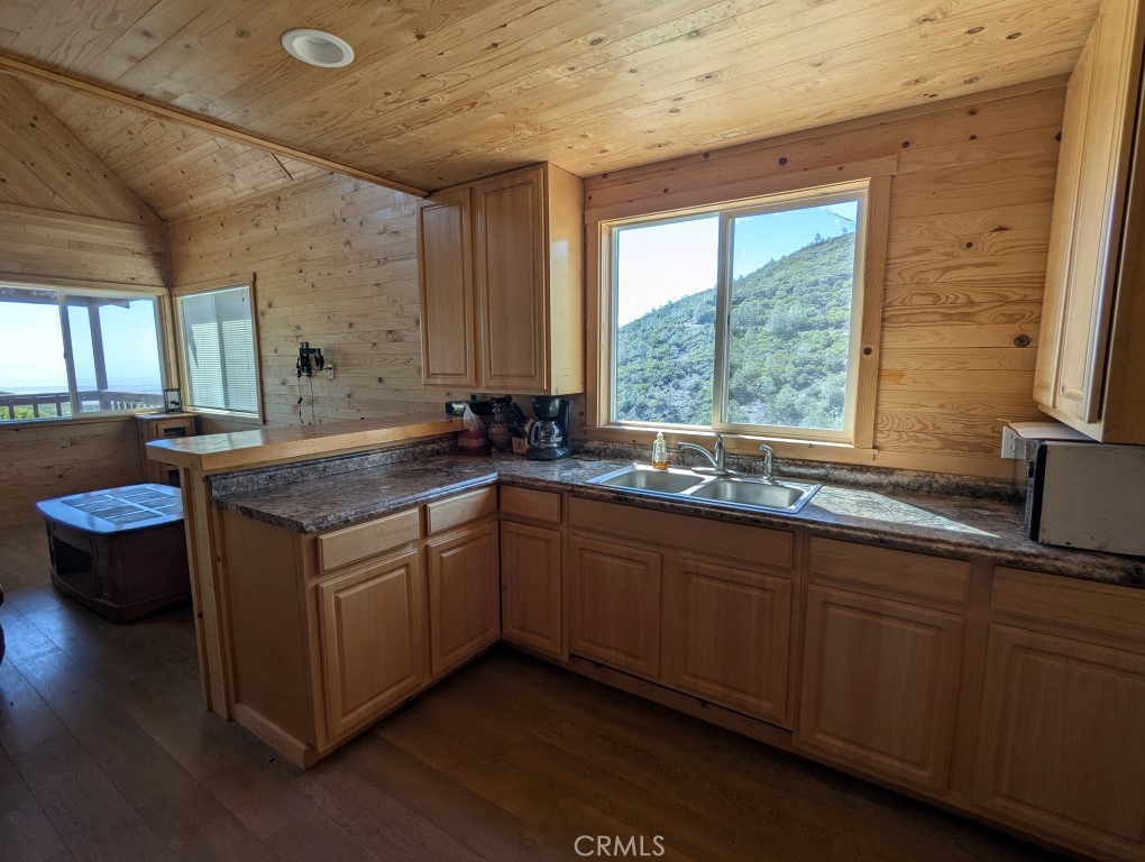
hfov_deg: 94.4
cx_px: 572
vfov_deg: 78.2
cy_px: 431
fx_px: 530
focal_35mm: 16
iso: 42
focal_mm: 2.35
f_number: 2.2
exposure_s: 1/330
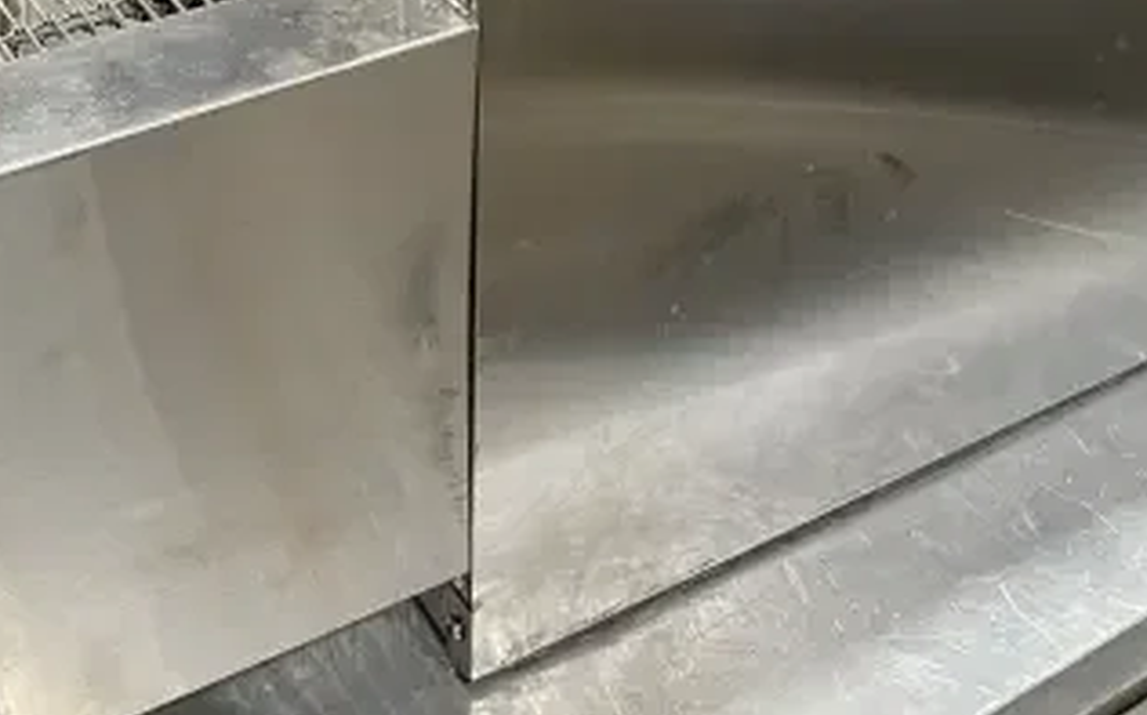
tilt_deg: -18.8
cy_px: -365
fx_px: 2218
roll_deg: -1.1
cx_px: 675
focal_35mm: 71
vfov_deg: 16.6
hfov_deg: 28.9
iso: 250
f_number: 1.6
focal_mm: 4.2
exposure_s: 1/60
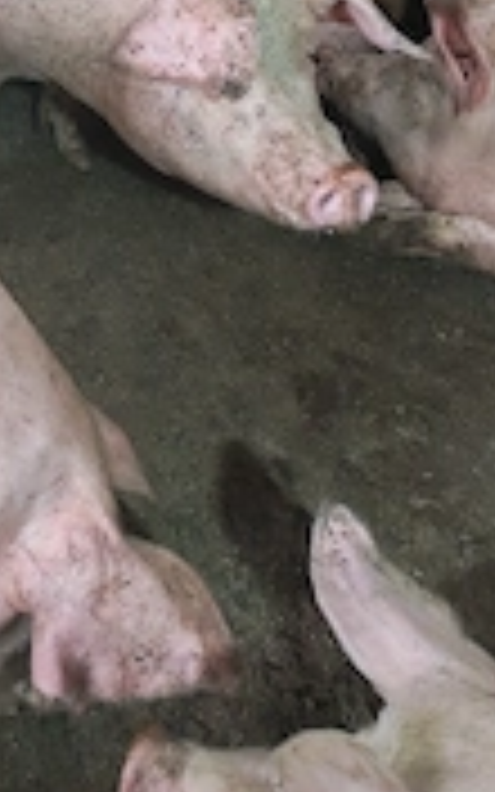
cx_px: -32
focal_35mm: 65
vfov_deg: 28.5
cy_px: -86
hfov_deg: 19.3
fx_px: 1403
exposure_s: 1/100
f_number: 1.9
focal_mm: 6.12
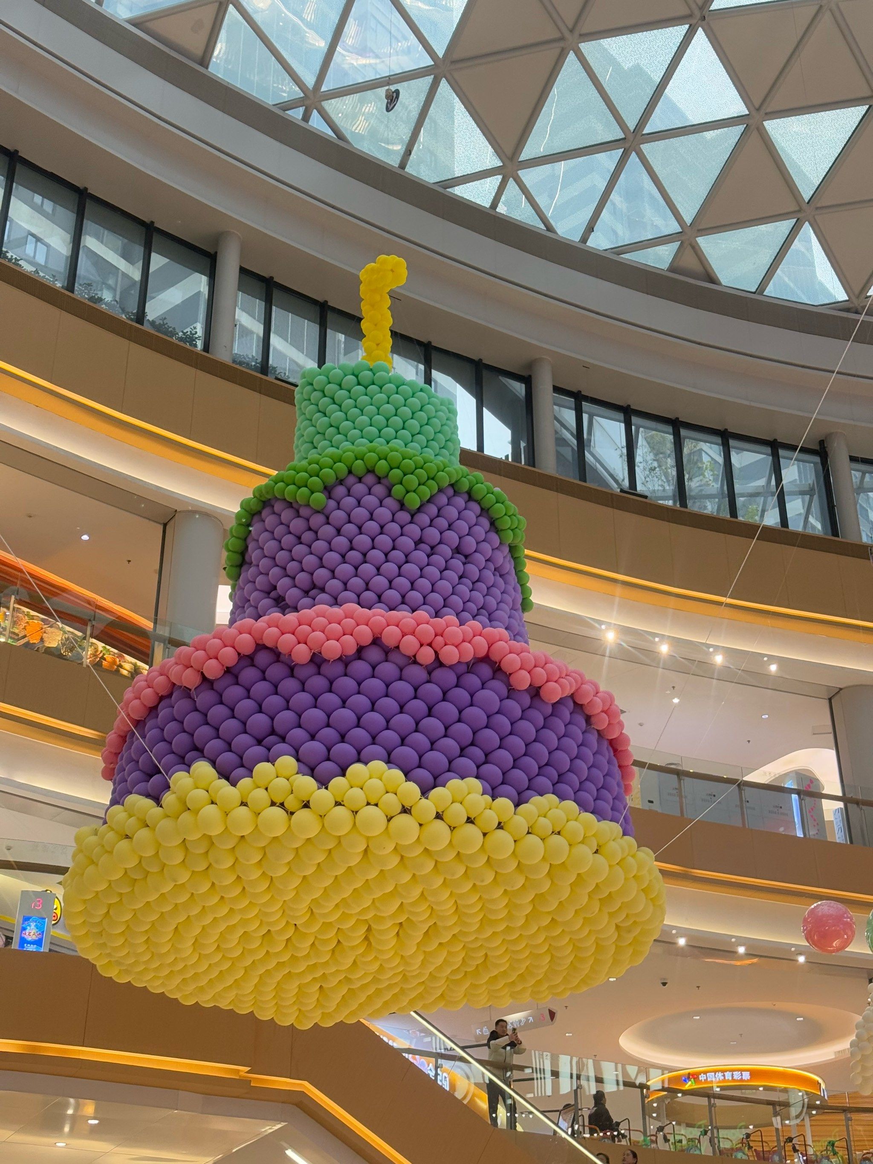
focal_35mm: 48
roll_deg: +0.4
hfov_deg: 30.3
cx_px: 436
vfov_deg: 39.7
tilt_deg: +30.5
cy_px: 582
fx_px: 1614
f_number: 1.78
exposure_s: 1/103
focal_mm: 6.76
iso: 160
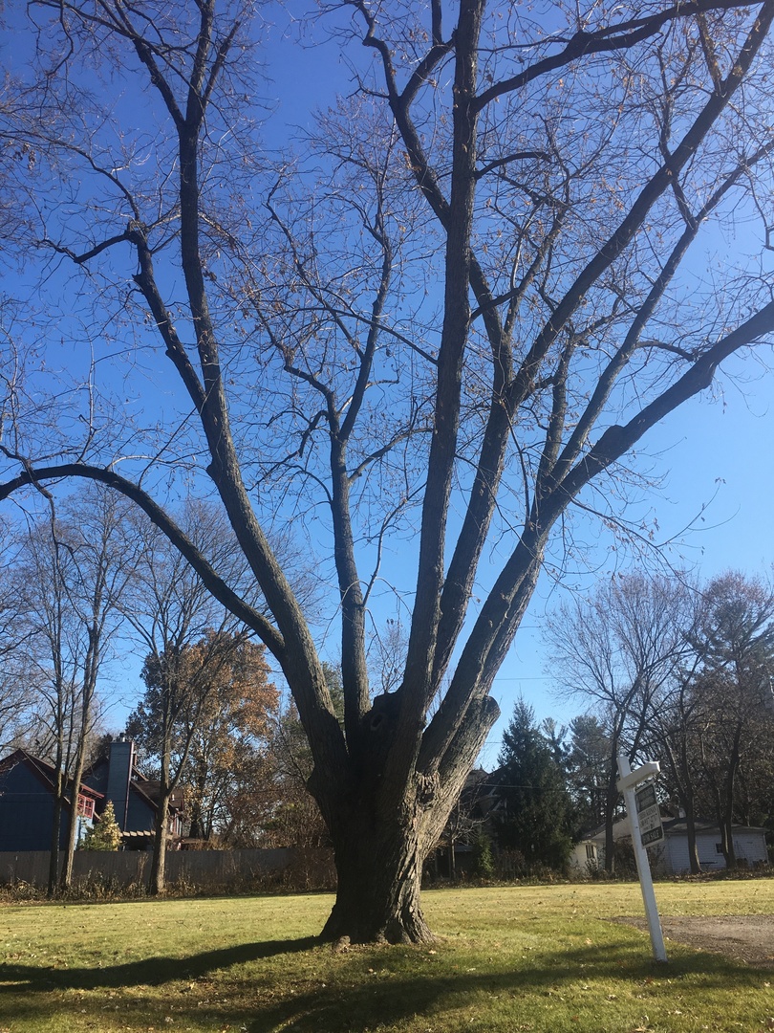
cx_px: 387
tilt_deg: +22.6
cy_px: 516
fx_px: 865
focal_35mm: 29
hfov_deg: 48.2
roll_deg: -0.2
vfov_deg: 61.7
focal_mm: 4.15
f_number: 2.2
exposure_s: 1/905
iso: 25
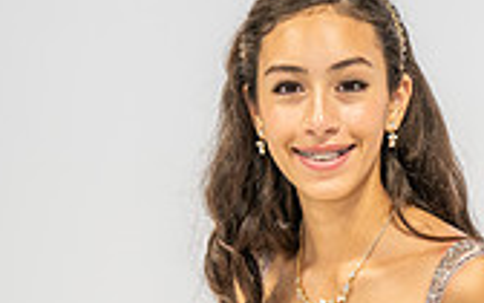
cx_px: 320
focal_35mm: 158
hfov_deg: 13.2
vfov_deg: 8.1
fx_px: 2084
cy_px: 442
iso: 640
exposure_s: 1/250
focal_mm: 58
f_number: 4.5
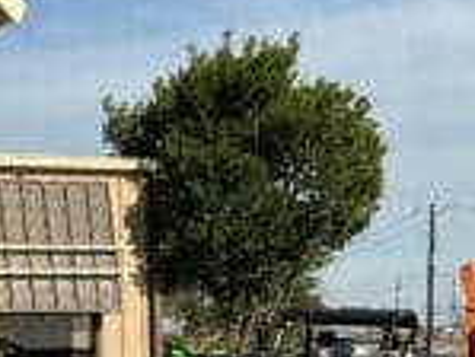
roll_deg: +2.1
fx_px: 1607
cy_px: 618
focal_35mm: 117
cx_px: 83
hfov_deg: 16.7
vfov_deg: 11.8
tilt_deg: -8.4
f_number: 1.8
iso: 25
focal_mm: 3
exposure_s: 1/1912
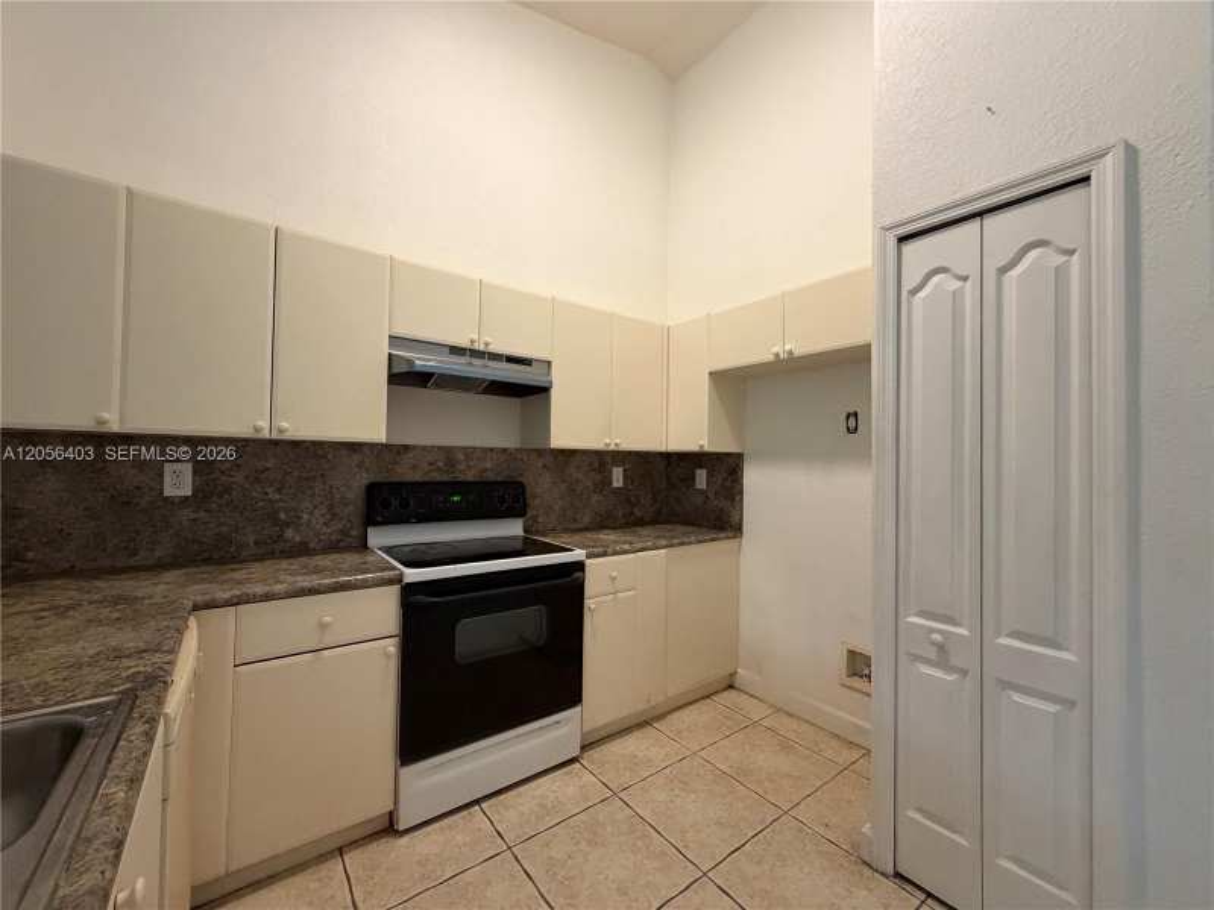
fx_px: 491
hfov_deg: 102.1
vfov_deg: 85.7
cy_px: 455
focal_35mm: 14
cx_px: 607
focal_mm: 2.22
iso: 400
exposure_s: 1/60
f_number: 2.2
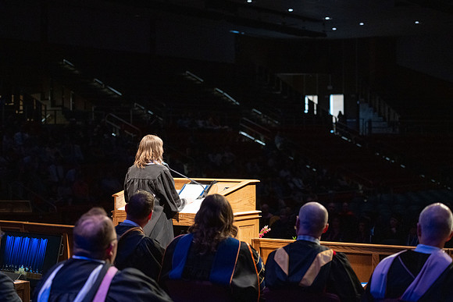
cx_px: 234
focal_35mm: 72
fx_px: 912
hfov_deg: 27.9
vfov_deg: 18.8
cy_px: 151
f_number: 2.8
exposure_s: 1/400
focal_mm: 70
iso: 2500
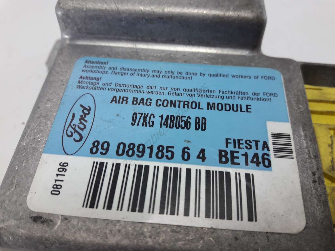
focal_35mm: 28
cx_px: 168
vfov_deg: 49.7
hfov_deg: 63.5
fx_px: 271
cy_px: 126
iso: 40
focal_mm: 3.7
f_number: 1.9
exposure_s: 1/50
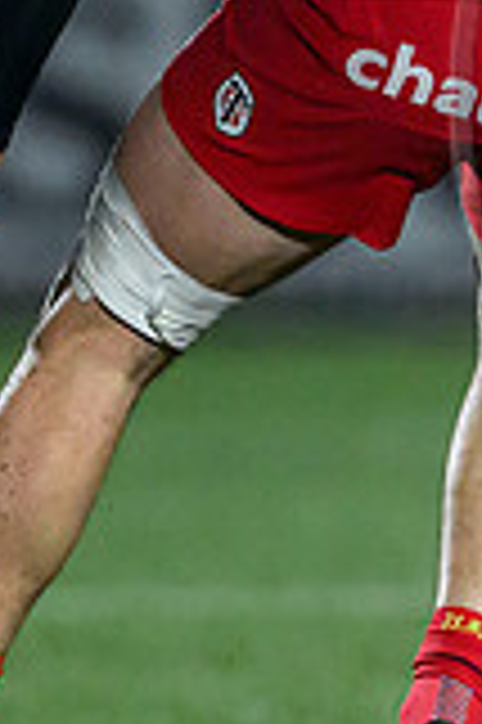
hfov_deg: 0.5
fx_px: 53211
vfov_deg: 0.8
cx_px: 1478
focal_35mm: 2644
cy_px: 657
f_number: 3.2
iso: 5000
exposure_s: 1/3200
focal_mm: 400
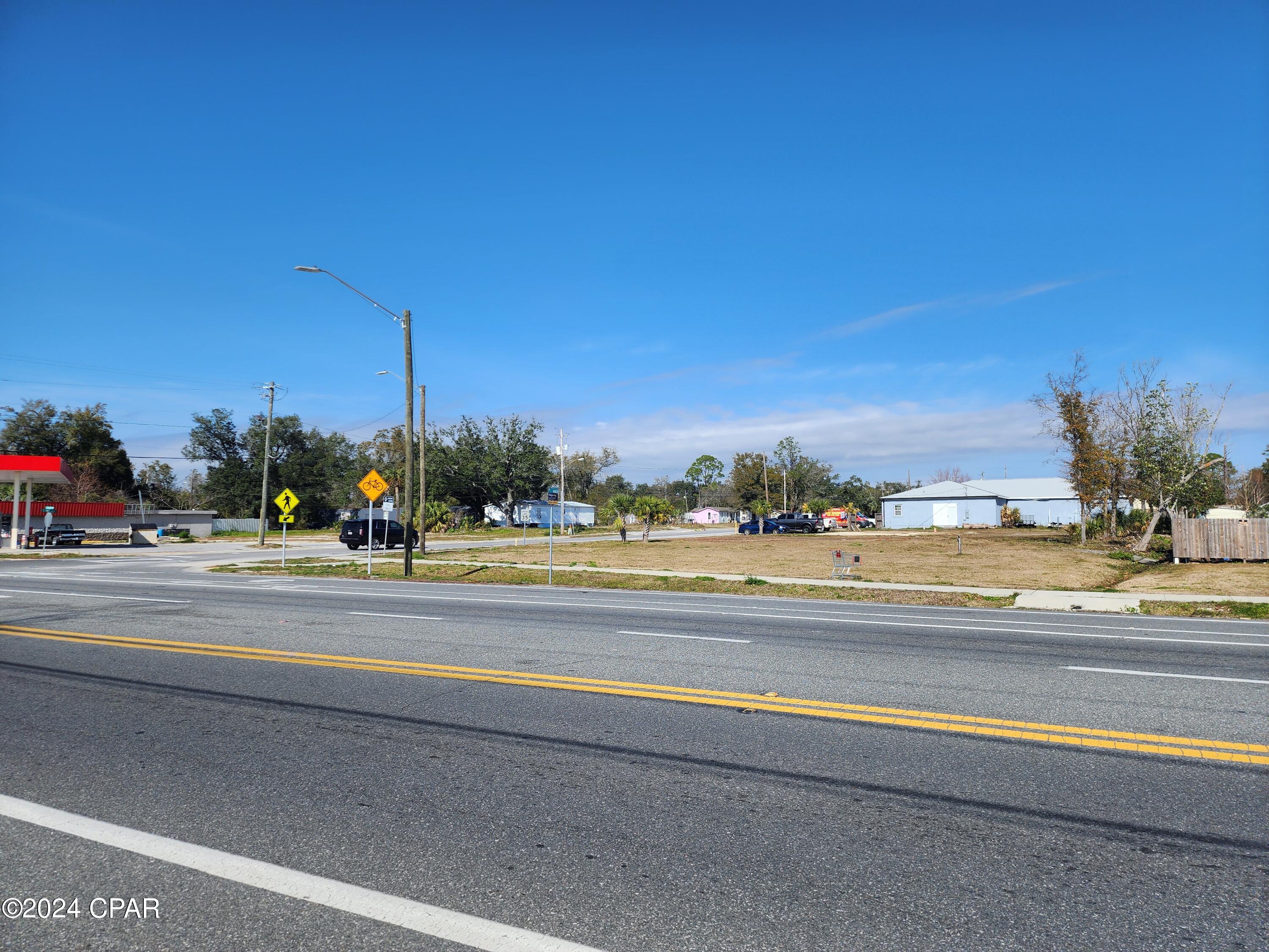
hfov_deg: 73.9
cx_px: 634
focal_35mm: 23
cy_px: 476
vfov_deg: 58.9
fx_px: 843
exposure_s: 1/1297
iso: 12
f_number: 1.8
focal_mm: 6.4
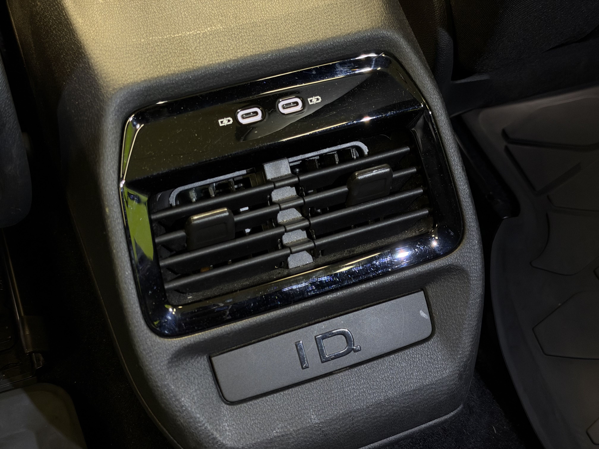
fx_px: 831
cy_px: 224
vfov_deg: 30.3
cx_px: 300
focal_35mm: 48
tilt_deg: -51.4
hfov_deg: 39.7
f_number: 1.48
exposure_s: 1/33
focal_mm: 6.93
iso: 400
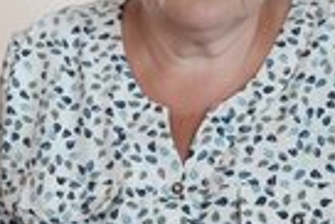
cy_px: 31
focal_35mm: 112
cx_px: 224
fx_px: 1043
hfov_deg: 18.2
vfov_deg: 12.2
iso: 2000
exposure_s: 1/20
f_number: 2.8
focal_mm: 38
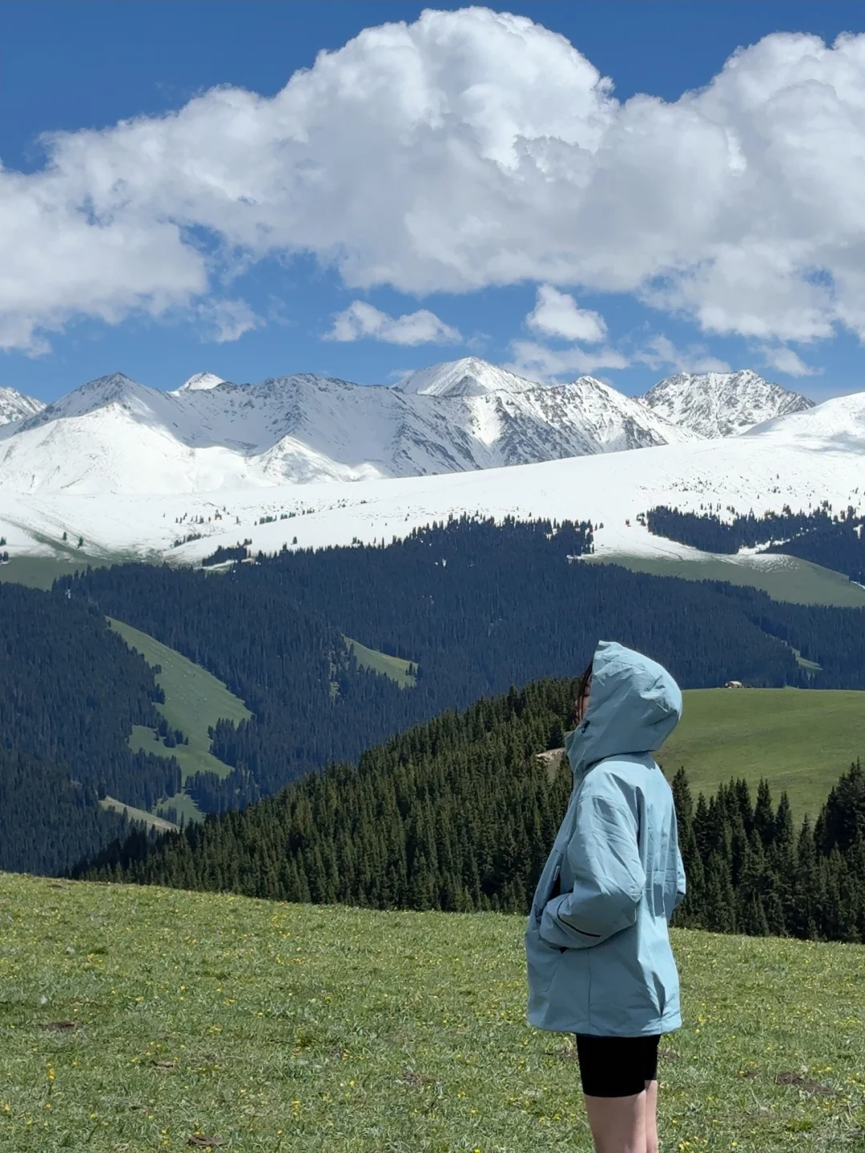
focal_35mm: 84
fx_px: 2799
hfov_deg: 17.6
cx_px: 432
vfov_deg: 23.3
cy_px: 576
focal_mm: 5.96
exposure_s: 1/7042
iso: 25
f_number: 1.6
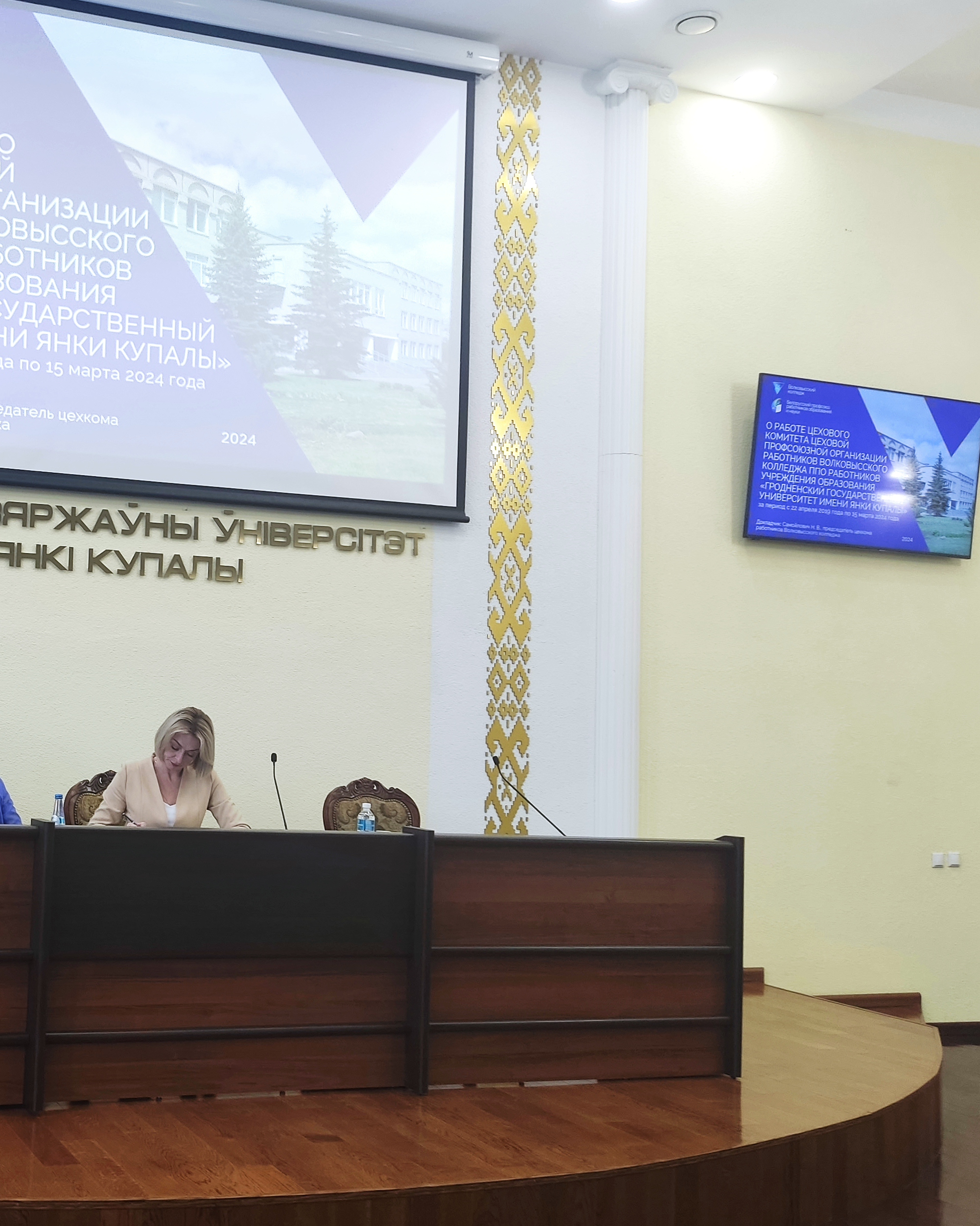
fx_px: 1414
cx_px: 102
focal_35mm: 39
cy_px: 632
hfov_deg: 36.0
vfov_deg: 46.8
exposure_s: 1/50
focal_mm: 4.71
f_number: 1.79
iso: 174
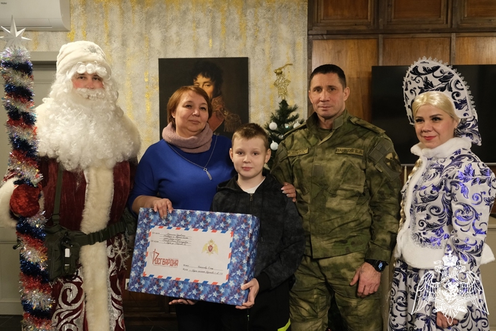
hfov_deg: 50.7
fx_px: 524
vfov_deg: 35.1
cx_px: 248
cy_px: 166
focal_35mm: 38
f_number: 3.2
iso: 2000
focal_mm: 25.4
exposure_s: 1/30
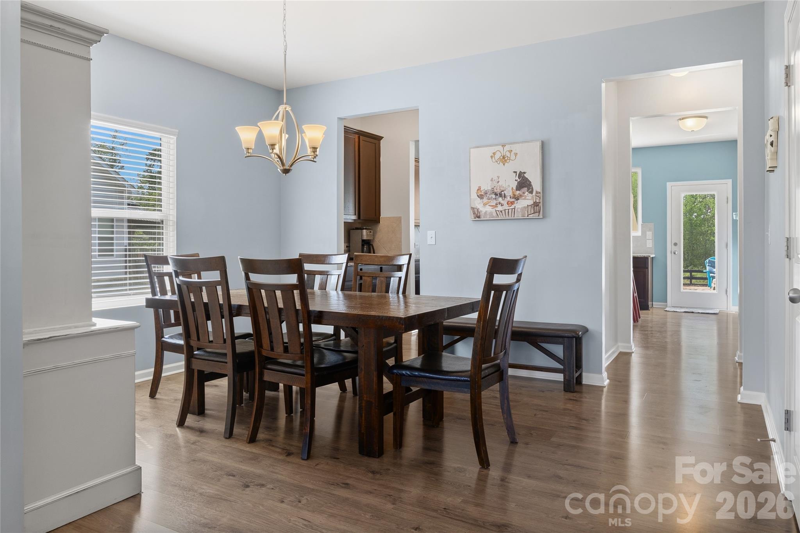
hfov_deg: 73.7
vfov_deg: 53.1
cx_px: 400
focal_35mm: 24
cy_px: 266
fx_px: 533
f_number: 10
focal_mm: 16
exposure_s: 1/4
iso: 800
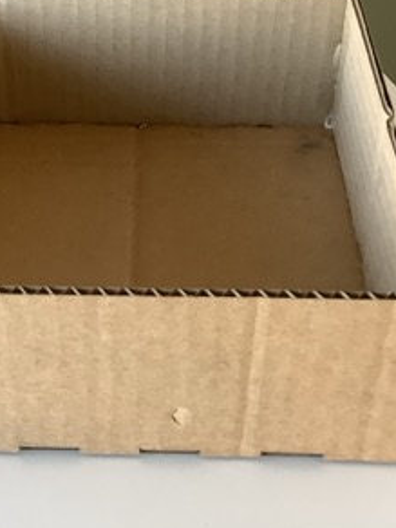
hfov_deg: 21.4
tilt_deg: -41.1
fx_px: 1037
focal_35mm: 68
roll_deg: +0.1
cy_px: 277
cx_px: 96
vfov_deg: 28.6
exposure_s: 1/60
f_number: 2.4
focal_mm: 3.3
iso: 100
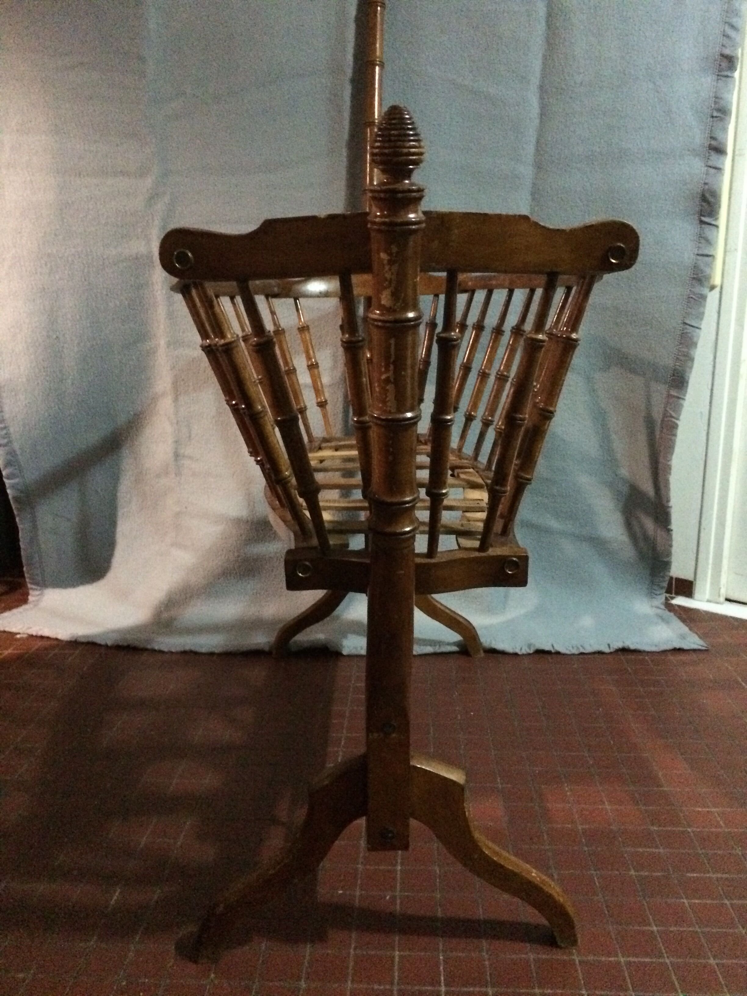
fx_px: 834
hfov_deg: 48.2
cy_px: 498
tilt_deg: -12.1
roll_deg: +1.5
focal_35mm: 29
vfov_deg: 61.7
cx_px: 374
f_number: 2.2
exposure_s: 1/17
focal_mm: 4.15
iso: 640
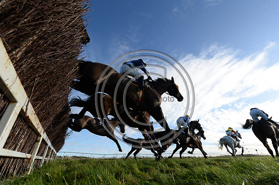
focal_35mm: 16
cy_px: 92
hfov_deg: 96.8
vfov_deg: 73.7
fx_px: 124
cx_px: 140
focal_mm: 16
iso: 1600
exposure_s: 1/3200
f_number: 9
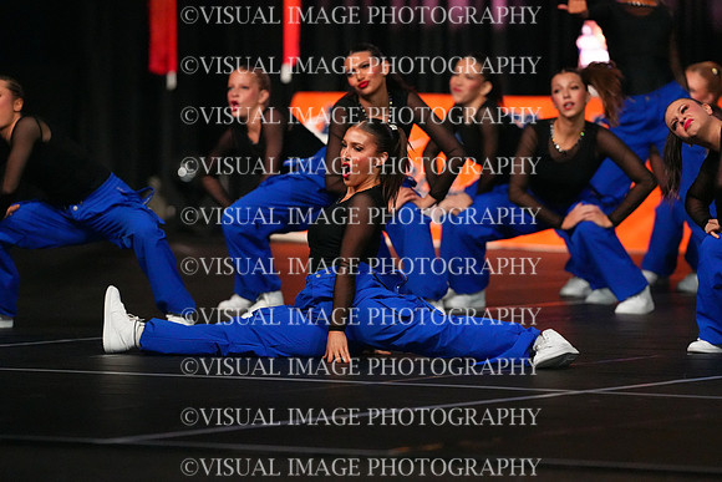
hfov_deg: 6.9
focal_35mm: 300
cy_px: 241
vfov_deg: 4.6
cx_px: 361
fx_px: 6018
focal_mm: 300
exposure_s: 1/1250
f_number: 3.5
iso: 16000
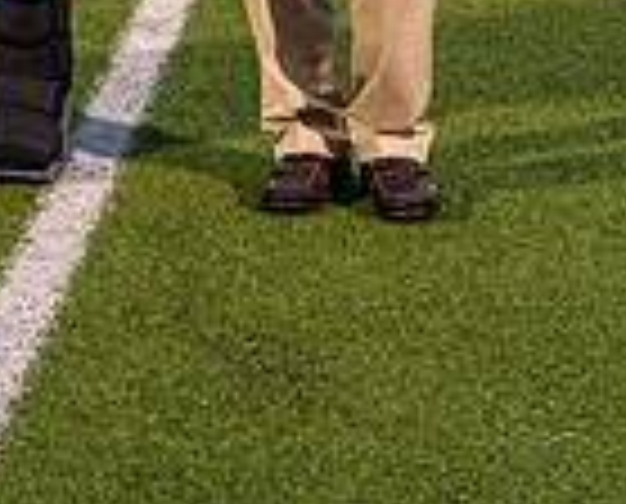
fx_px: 3939
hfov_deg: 9.0
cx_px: -36
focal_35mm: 212
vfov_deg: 7.1
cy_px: -490
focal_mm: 70
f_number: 4.5
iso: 800
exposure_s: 1/125
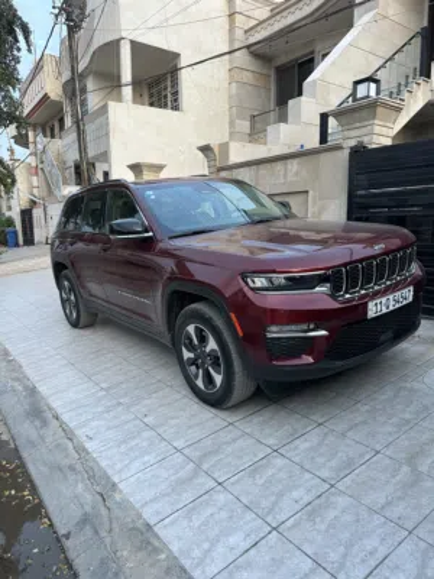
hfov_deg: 56.8
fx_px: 401
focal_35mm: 24
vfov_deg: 71.6
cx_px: 217
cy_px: 290
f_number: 1.78
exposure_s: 1/91
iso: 250
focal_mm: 6.86
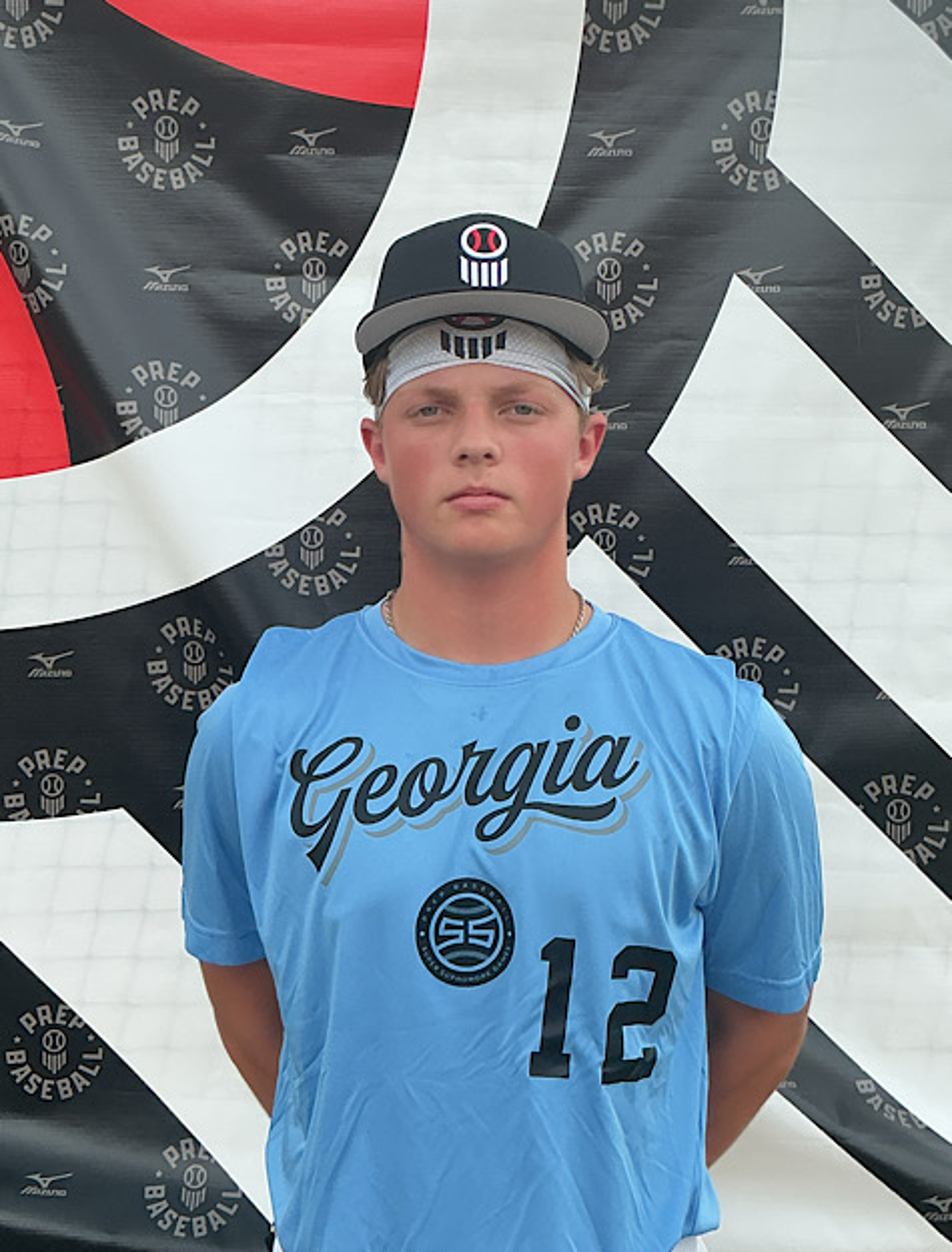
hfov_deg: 48.6
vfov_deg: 61.4
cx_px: 476
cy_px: 626
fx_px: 1054
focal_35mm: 29
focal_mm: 3
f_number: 1.8
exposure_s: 1/709
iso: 25
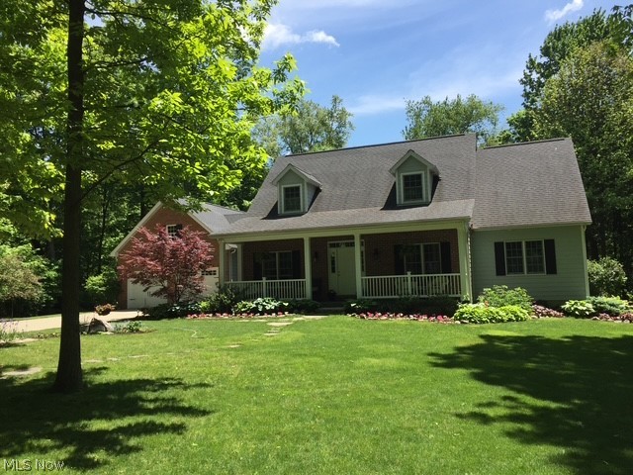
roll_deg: +0.7
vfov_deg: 48.2
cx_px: 316
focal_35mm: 29
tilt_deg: +4.8
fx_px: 530
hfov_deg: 61.7
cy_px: 238
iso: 32
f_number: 2.2
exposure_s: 1/1364
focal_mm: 4.15
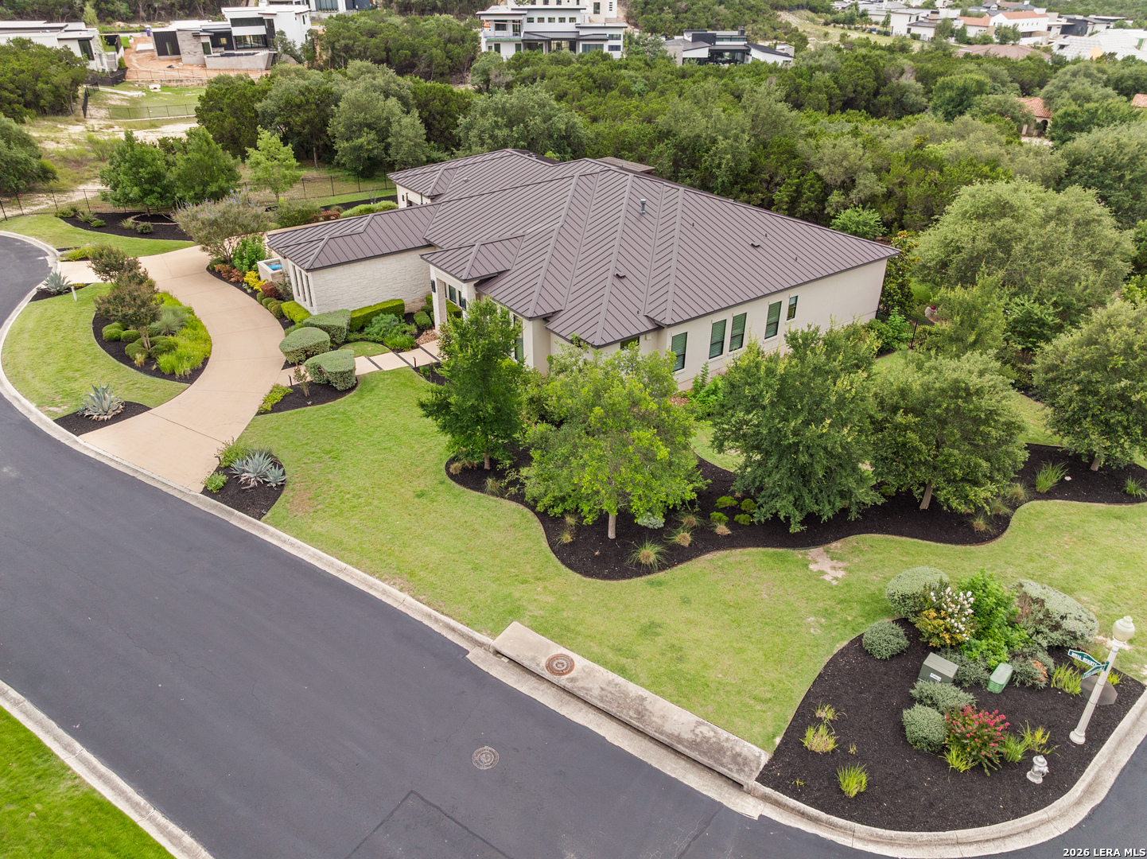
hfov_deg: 71.6
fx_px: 795
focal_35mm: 24
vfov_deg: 56.8
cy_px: 430
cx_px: 574
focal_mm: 12.29
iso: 200
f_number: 2.8
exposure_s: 1/400
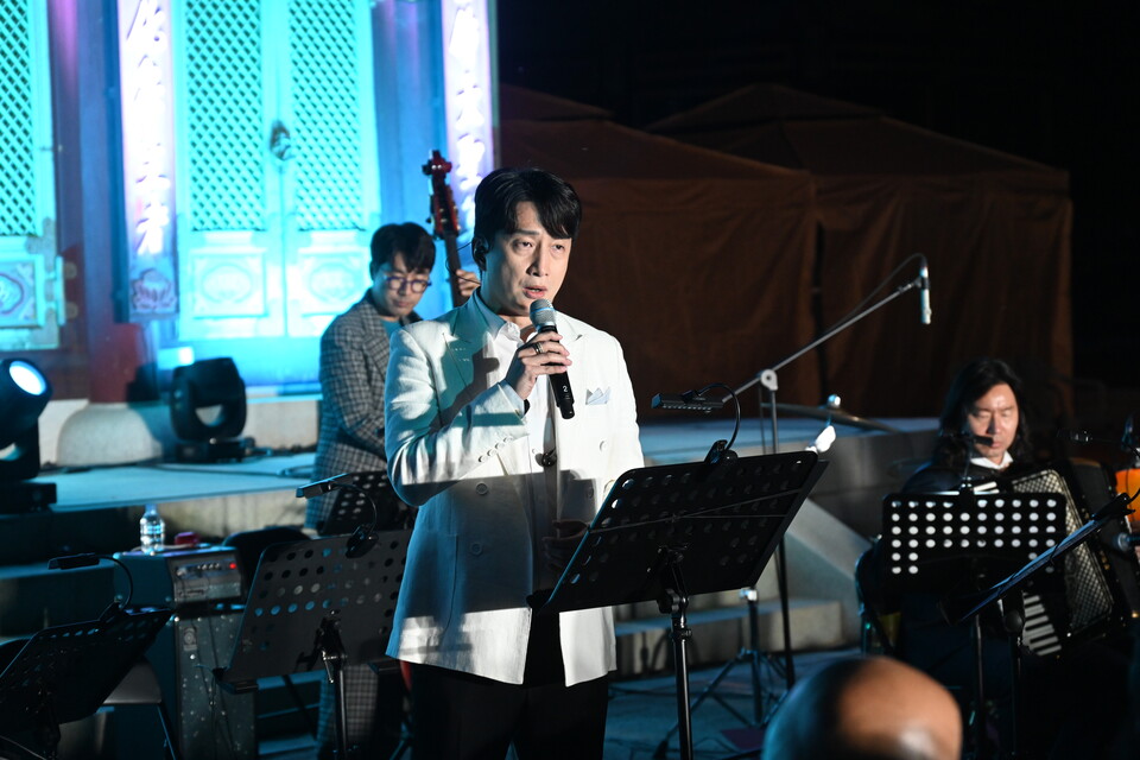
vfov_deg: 11.9
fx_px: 3641
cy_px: 380
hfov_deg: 17.8
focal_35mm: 115
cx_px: 570
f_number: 6.3
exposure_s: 1/80
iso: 2500
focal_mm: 115
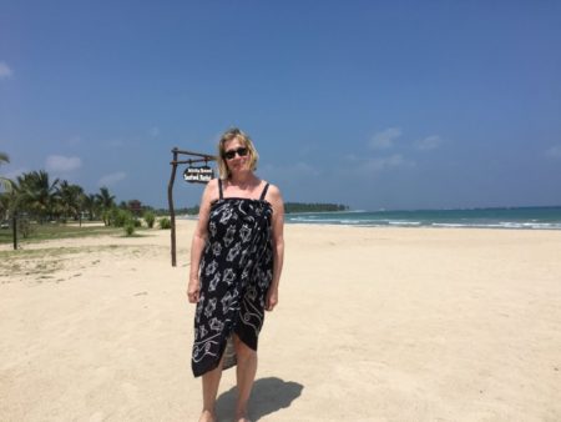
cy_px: 211
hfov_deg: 61.6
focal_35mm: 29
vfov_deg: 48.3
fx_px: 470
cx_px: 280
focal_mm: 4.15
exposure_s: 1/2747
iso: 25
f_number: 2.2
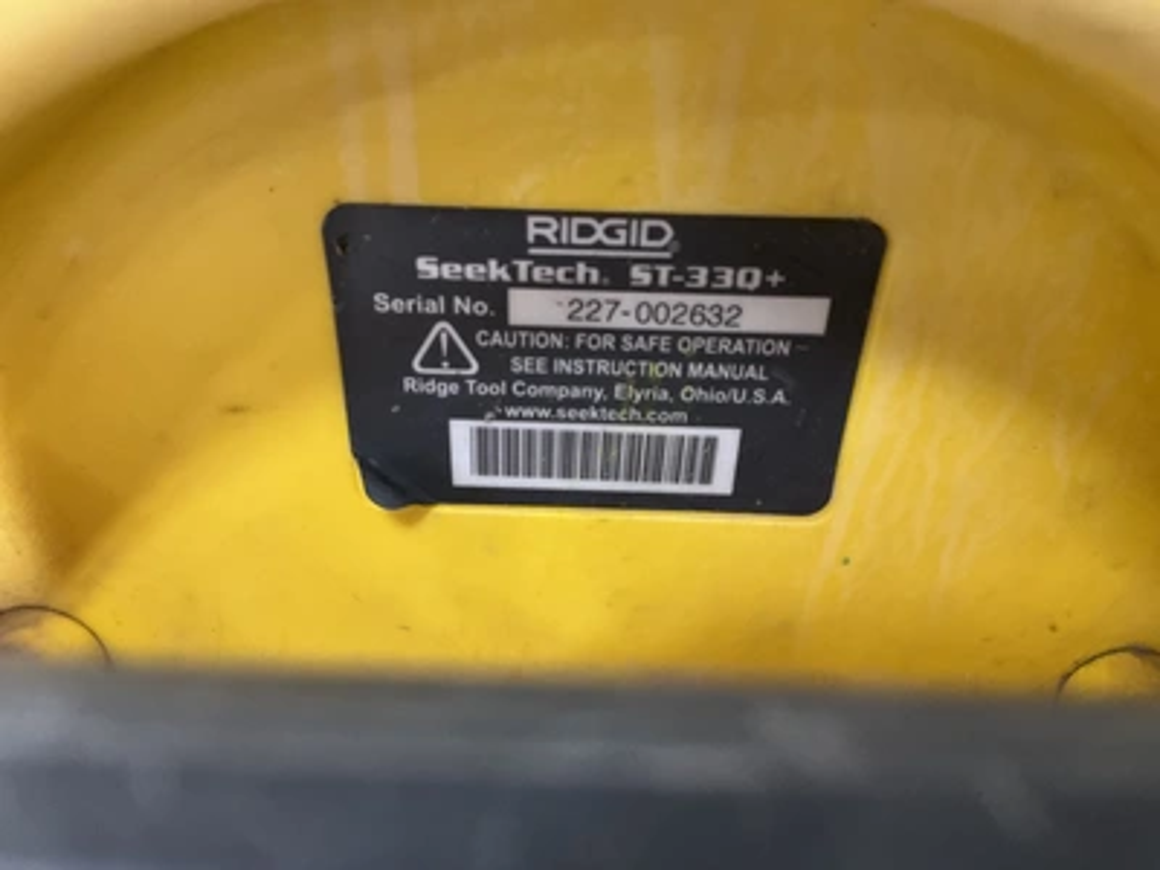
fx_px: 972
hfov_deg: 61.7
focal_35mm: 29
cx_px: 580
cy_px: 435
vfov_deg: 48.2
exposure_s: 1/40
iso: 320
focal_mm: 3
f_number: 1.8
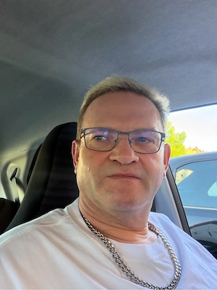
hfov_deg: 46.8
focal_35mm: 30
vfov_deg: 60.0
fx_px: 251
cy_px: 145
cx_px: 108
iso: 125
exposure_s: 1/60
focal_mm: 2.71
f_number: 1.9
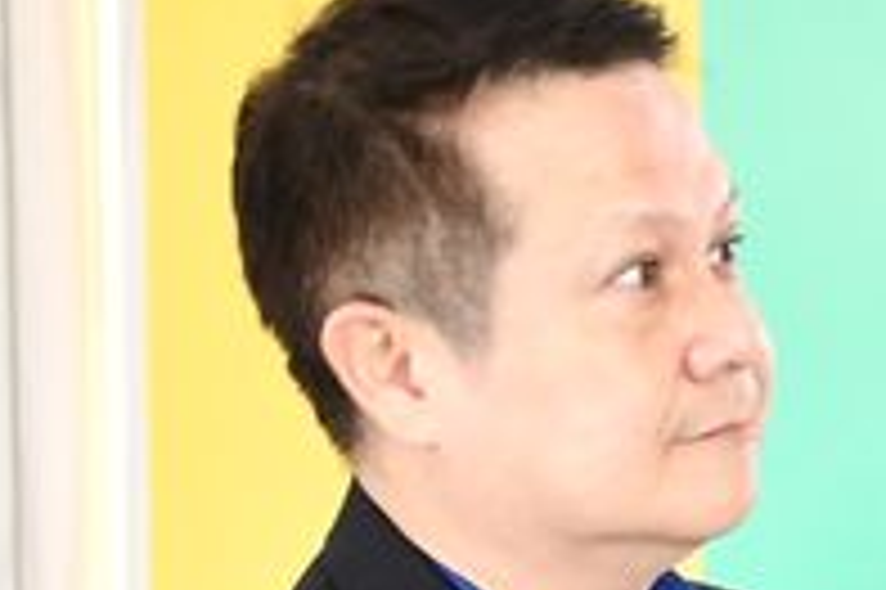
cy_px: 804
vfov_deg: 5.4
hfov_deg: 8.1
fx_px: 6147
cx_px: 1340
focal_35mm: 250
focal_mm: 32
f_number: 4
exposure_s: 1/125
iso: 1000
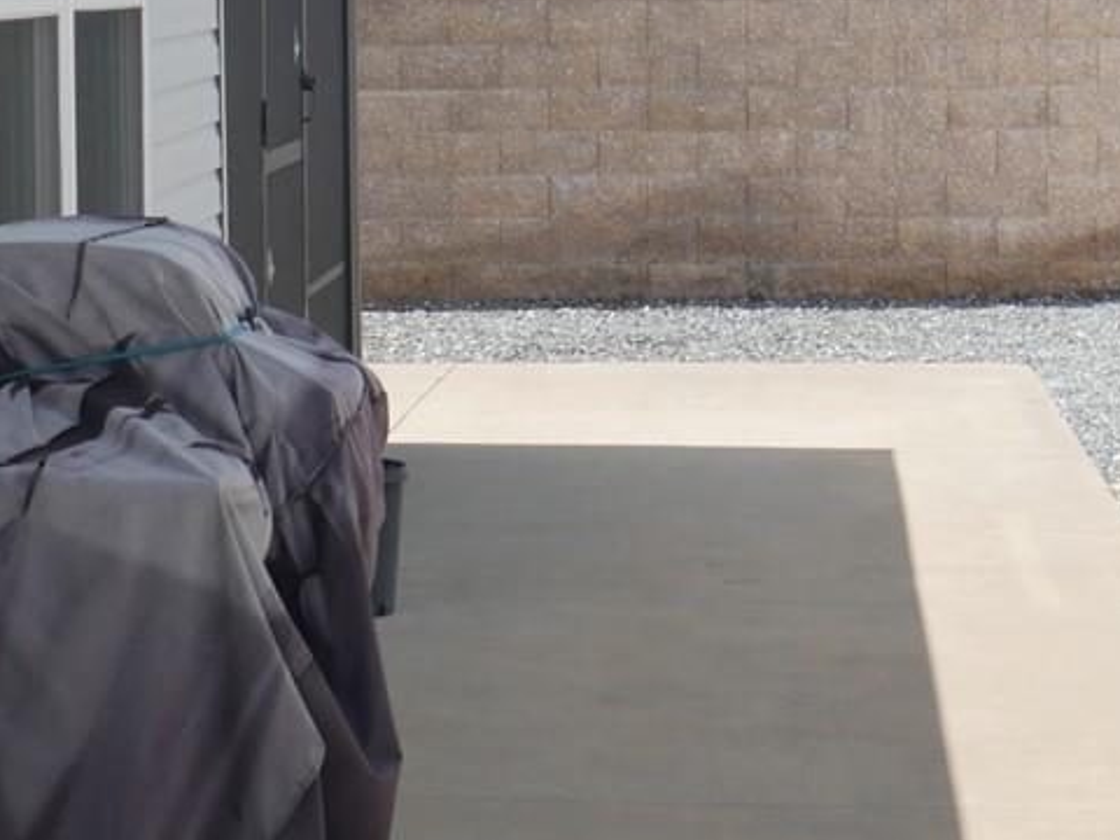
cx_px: 554
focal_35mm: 120
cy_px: 205
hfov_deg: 16.4
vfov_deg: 12.3
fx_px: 3883
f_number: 8
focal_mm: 18
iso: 200
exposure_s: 1/400
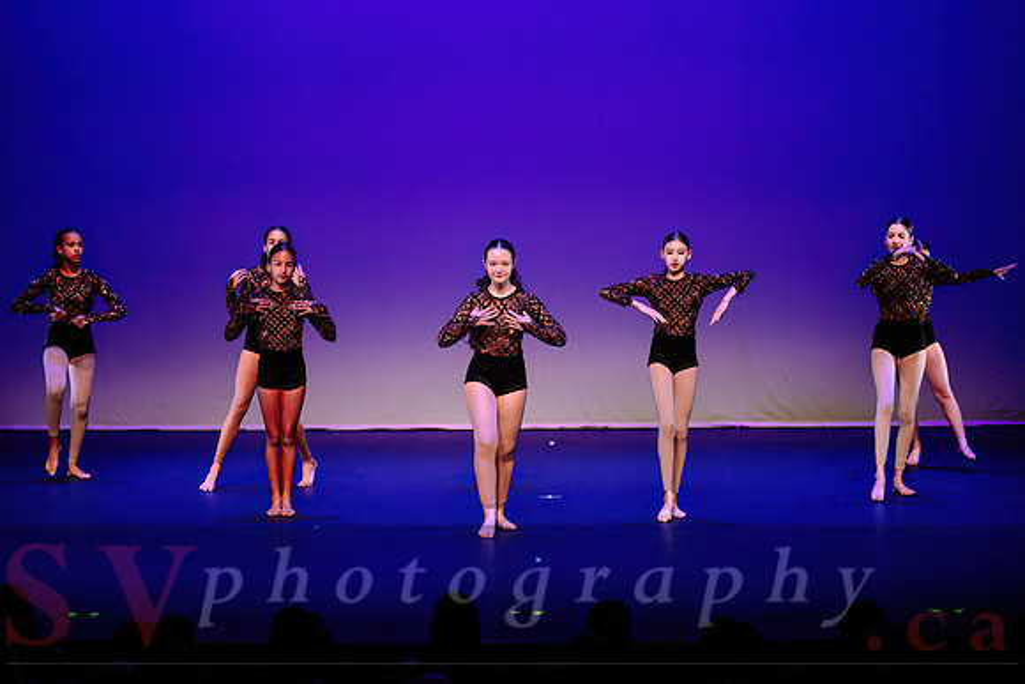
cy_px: 384
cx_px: 477
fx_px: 3140
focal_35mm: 110
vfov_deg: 12.4
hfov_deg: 18.5
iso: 1600
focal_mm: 95
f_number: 2.8
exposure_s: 1/400
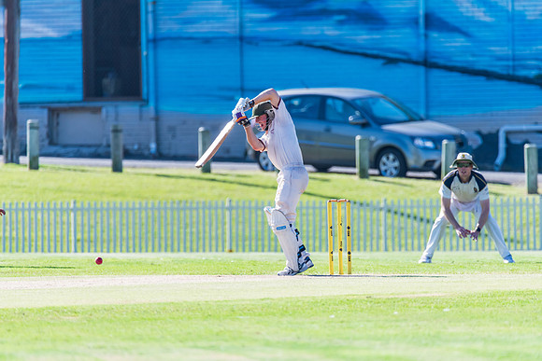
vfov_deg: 2.3
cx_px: 271
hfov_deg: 3.4
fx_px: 9035
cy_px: 180
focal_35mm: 600
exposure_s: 1/2000
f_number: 6.3
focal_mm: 600
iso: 640
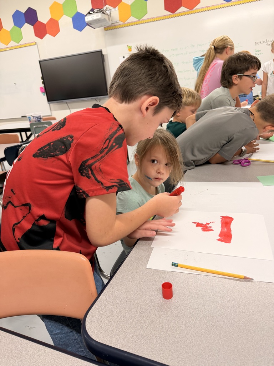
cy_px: 183
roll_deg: +6.3
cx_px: 137
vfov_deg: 71.6
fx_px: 253
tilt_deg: -21.0
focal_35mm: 24
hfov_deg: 56.8
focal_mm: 6.76
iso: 200
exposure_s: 1/120
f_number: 1.78
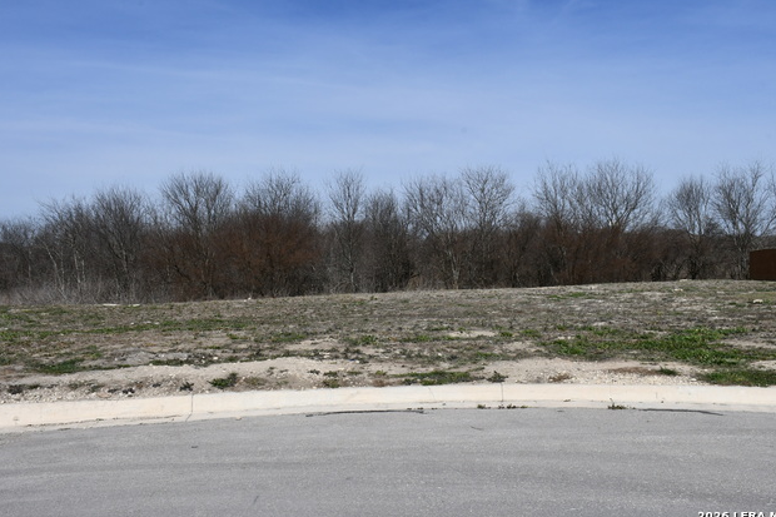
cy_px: 256
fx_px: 668
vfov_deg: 42.3
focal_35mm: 31
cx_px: 397
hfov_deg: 60.3
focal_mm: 20
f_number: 14
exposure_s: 1/800
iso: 400
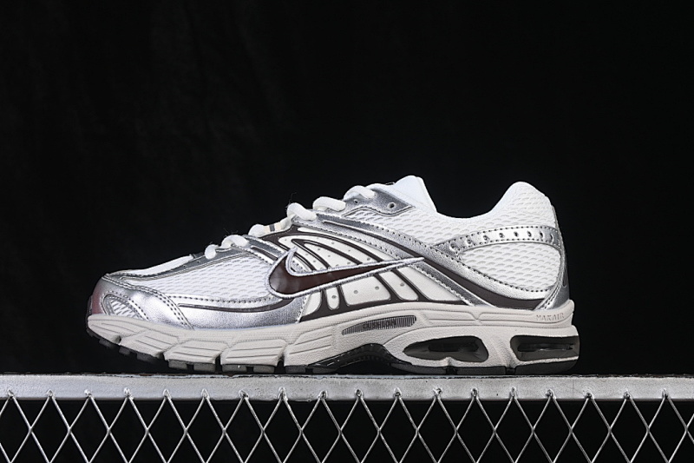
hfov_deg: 27.0
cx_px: 347
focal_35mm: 75
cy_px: 232
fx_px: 1445
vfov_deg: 18.2
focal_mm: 50
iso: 160
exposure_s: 1/80
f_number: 8
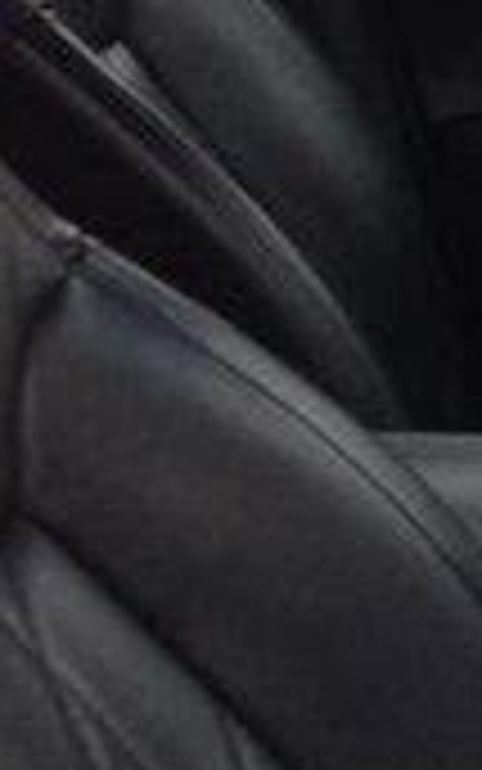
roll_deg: -3.6
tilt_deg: -8.8
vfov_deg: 15.1
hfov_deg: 8.9
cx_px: 1122
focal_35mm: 135
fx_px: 2835
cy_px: -74
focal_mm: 4.12
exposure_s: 1/60
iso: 50
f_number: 2.4
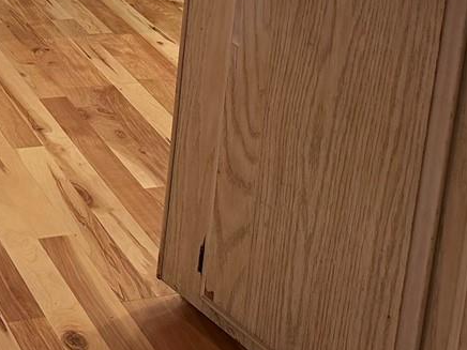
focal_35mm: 88
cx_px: 28
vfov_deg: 14.9
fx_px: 1187
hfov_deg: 21.6
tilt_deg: -9.1
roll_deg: -5.1
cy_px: -248
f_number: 1.78
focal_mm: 6.76
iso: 320
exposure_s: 1/120
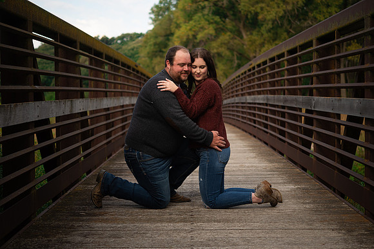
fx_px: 647
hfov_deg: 32.2
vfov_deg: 21.8
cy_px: 124
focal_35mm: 62
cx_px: 187
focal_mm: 60
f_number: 2.8
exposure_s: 1/500
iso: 100
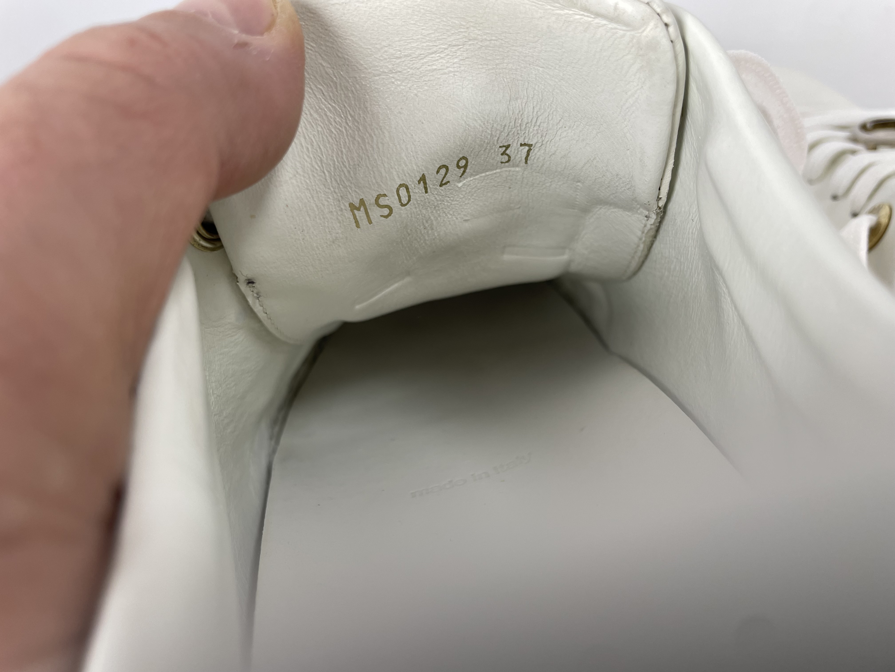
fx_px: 672
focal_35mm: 26
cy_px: 336
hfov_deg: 67.3
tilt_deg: -52.3
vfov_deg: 53.1
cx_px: 448
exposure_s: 1/121
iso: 40
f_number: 1.6
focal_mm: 4.2
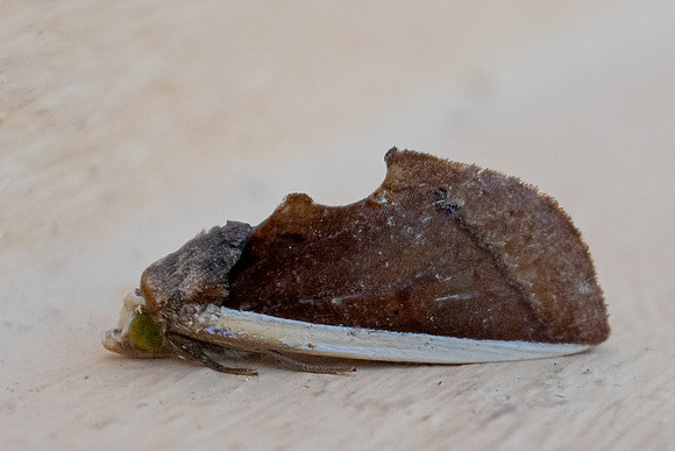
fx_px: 3159
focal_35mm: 168
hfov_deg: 12.2
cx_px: 395
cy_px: 323
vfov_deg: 8.1
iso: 800
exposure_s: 1/3200
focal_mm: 35
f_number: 4.5
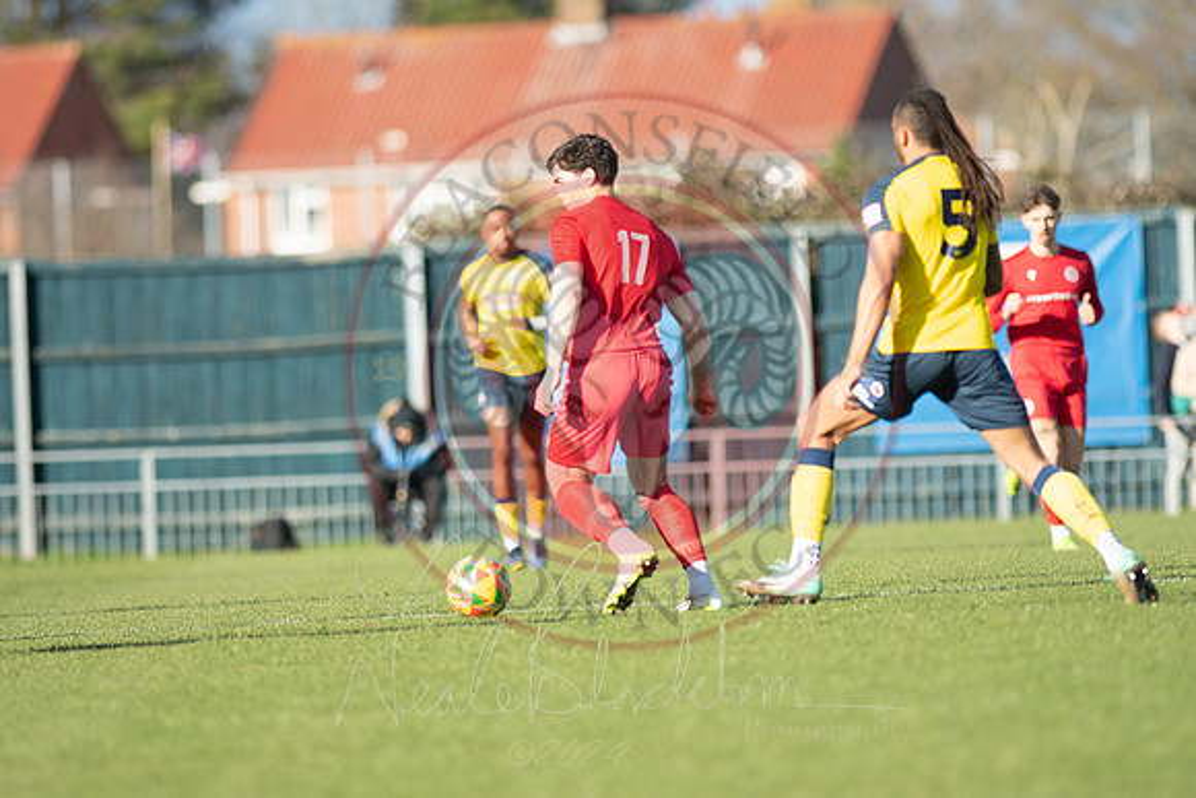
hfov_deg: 4.6
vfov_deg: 3.1
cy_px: 399
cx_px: 598
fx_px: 14953
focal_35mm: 450
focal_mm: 300
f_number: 2.8
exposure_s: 1/2500
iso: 250
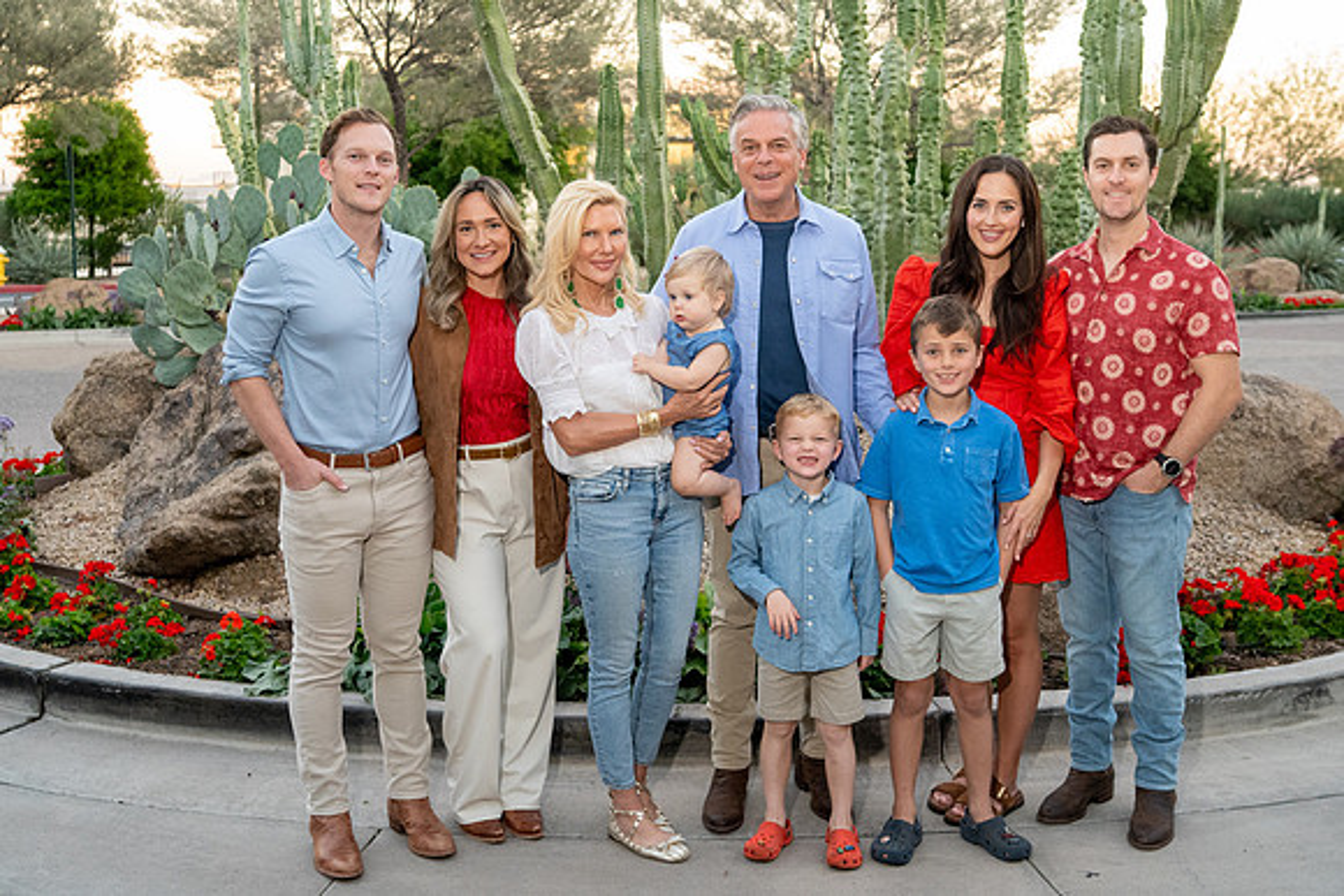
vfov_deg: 30.5
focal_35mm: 44
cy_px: 384
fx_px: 1642
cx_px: 643
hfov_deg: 44.5
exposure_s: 1/250
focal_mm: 35
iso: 4000
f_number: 4
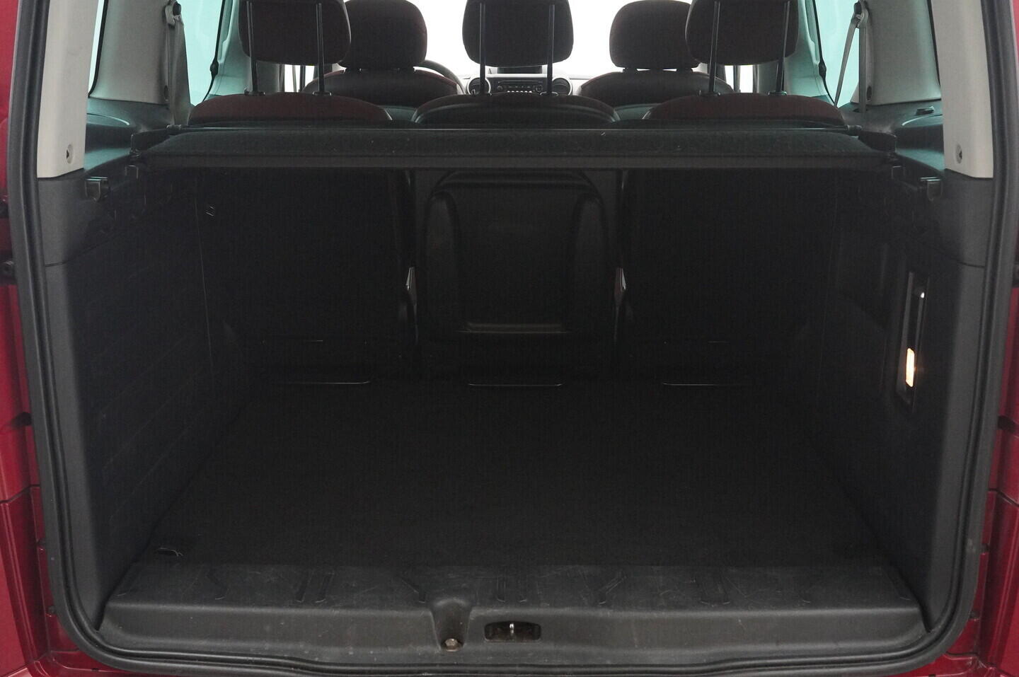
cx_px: 510
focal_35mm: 36
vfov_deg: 36.8
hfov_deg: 53.2
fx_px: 1018
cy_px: 338
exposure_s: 1/320
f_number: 5.6
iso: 6400
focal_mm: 24
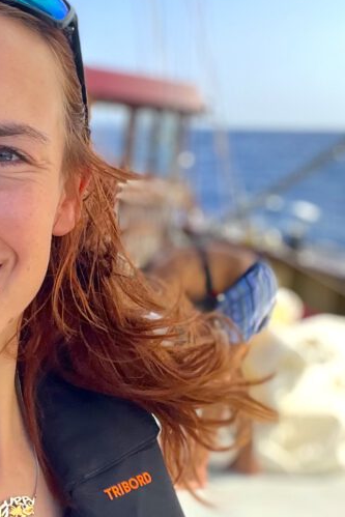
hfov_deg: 20.8
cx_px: 30
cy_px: 219
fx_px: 919
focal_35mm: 64
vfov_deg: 31.4
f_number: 2.2
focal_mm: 2.71
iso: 32
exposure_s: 1/324
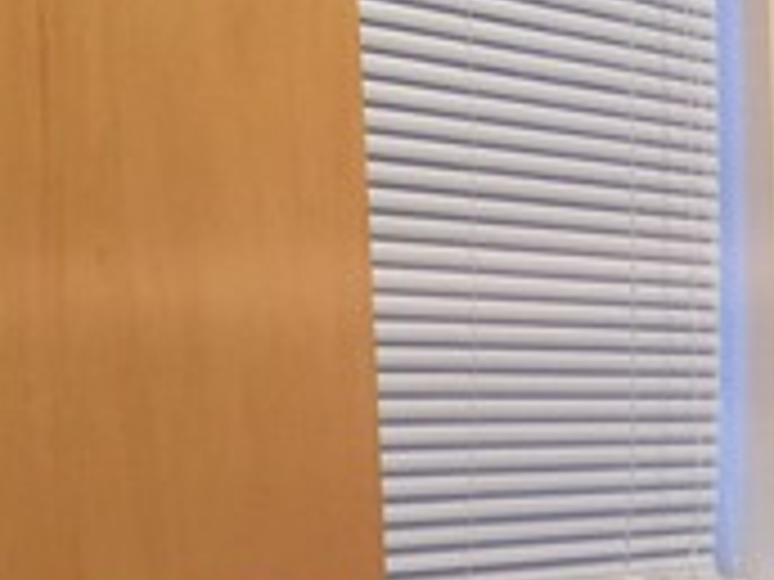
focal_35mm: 108
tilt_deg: -2.7
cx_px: 1134
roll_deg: +1.4
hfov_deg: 16.7
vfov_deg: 13.6
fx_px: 2415
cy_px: 553
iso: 160
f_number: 2.2
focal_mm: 4.15
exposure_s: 1/30
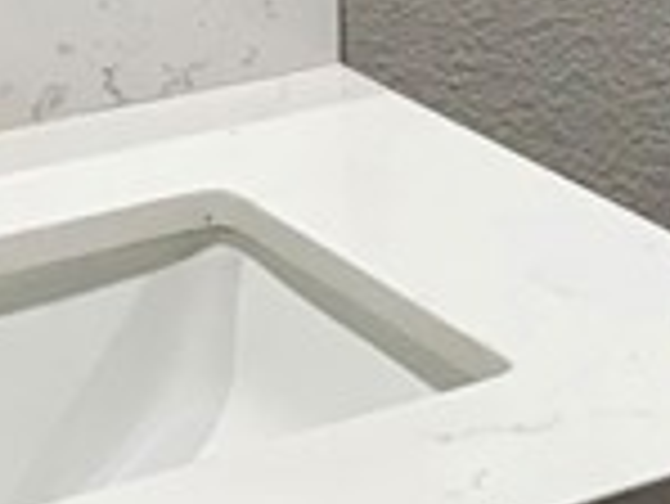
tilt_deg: -5.0
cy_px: -621
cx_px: 1740
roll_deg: -0.8
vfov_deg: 8.4
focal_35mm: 165
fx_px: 3196
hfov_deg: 10.1
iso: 125
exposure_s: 1/120
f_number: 1.78
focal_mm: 6.76
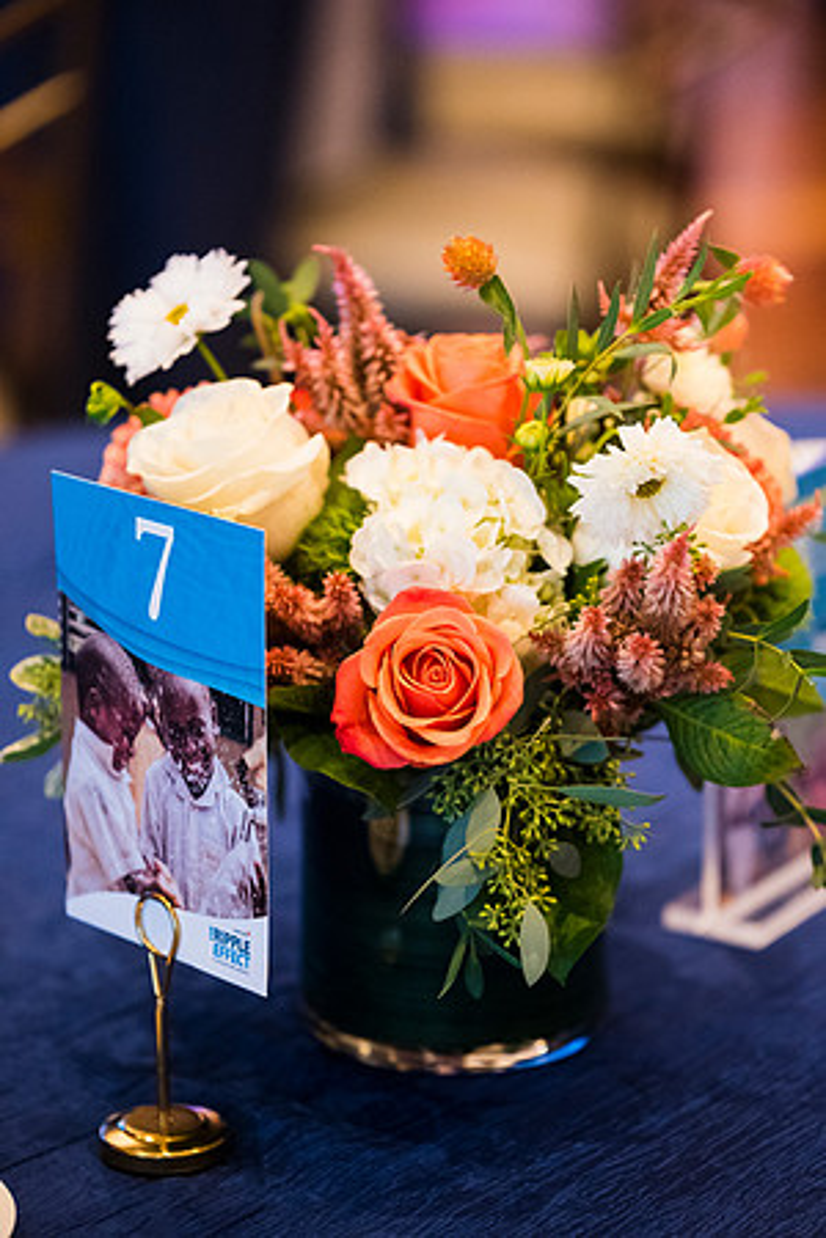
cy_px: 619
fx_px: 5162
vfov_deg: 13.7
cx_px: 413
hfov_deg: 9.1
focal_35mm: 150
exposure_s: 1/160
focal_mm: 150
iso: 6400
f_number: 2.8
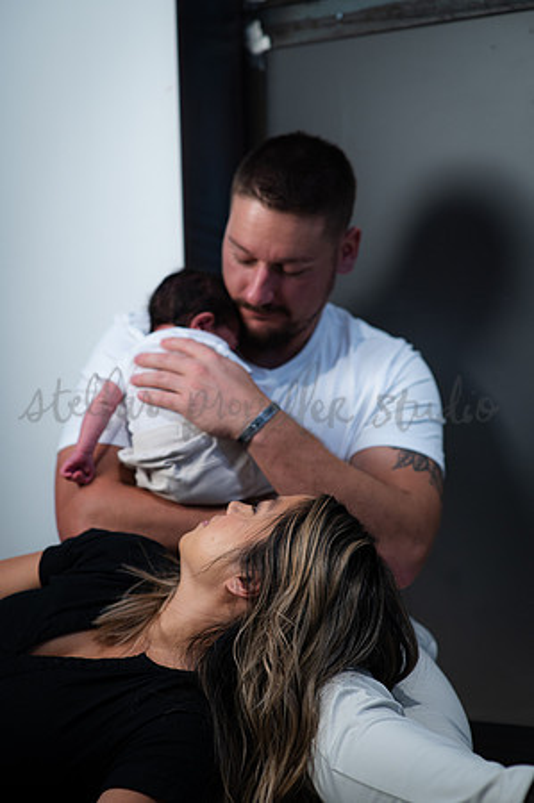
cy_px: 402
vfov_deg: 23.9
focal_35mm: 85
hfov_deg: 16.0
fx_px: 1895
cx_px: 267
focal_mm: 85
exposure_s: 1/100
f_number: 2.8
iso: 800
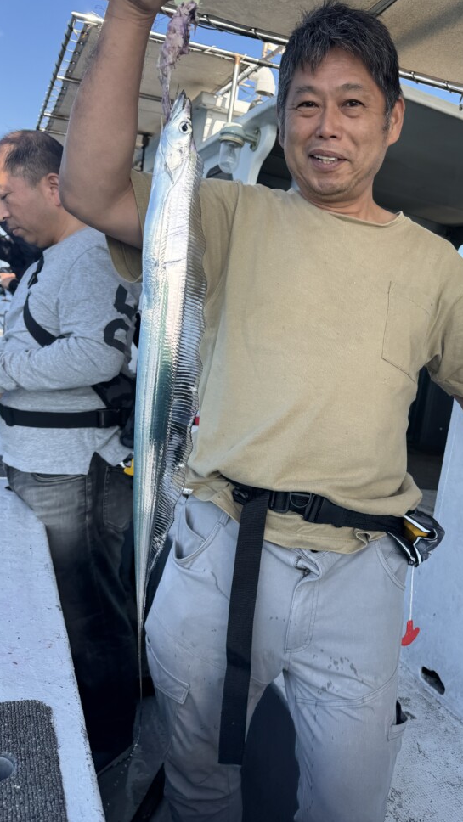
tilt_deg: -5.0
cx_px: 314
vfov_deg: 69.8
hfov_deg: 42.3
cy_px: 408
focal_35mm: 27
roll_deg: -7.5
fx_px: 589
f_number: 1.78
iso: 80
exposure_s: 1/1215
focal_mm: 6.76
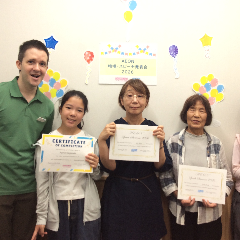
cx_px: 134
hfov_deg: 43.8
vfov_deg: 43.9
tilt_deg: +0.6
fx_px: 298
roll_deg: +1.9
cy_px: 120
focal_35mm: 38
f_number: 2.4
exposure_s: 1/40
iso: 40
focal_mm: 3.3
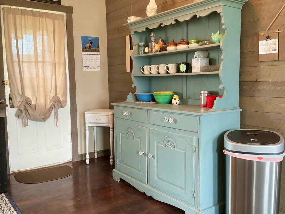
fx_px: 288
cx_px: 132
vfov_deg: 40.7
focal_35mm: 35
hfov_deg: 52.6
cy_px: 112
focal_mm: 3
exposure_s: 1/60
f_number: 1.8
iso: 160
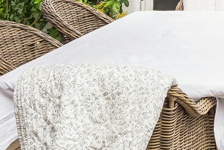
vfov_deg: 9.1
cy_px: -98
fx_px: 911
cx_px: 336
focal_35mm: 146
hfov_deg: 13.2
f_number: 6.3
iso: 100
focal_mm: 15.7
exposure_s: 1/160
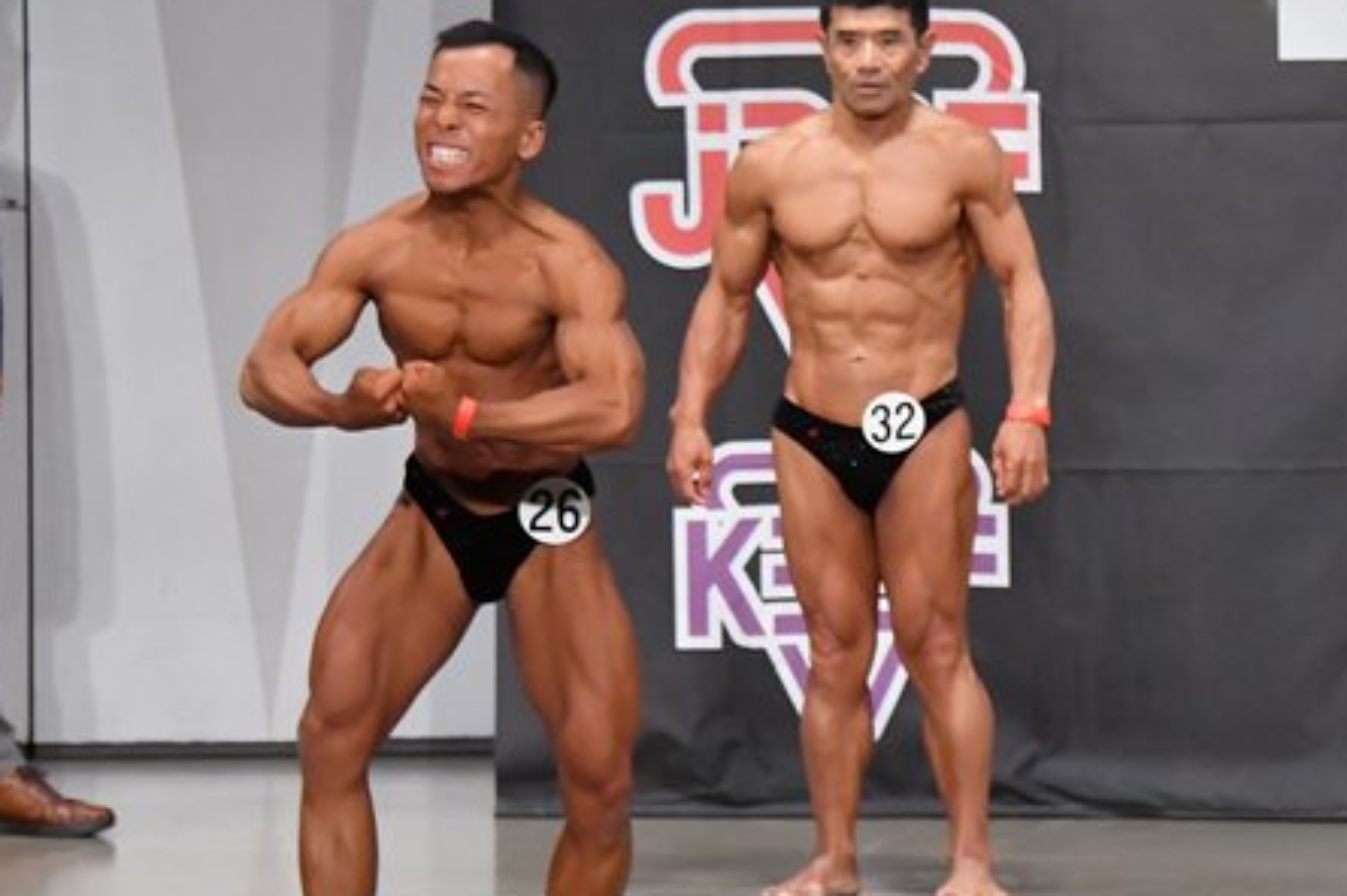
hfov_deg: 6.5
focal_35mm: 319
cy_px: 496
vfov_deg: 4.3
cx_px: 1134
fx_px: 11927
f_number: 5.6
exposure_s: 1/400
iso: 6400
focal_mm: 122
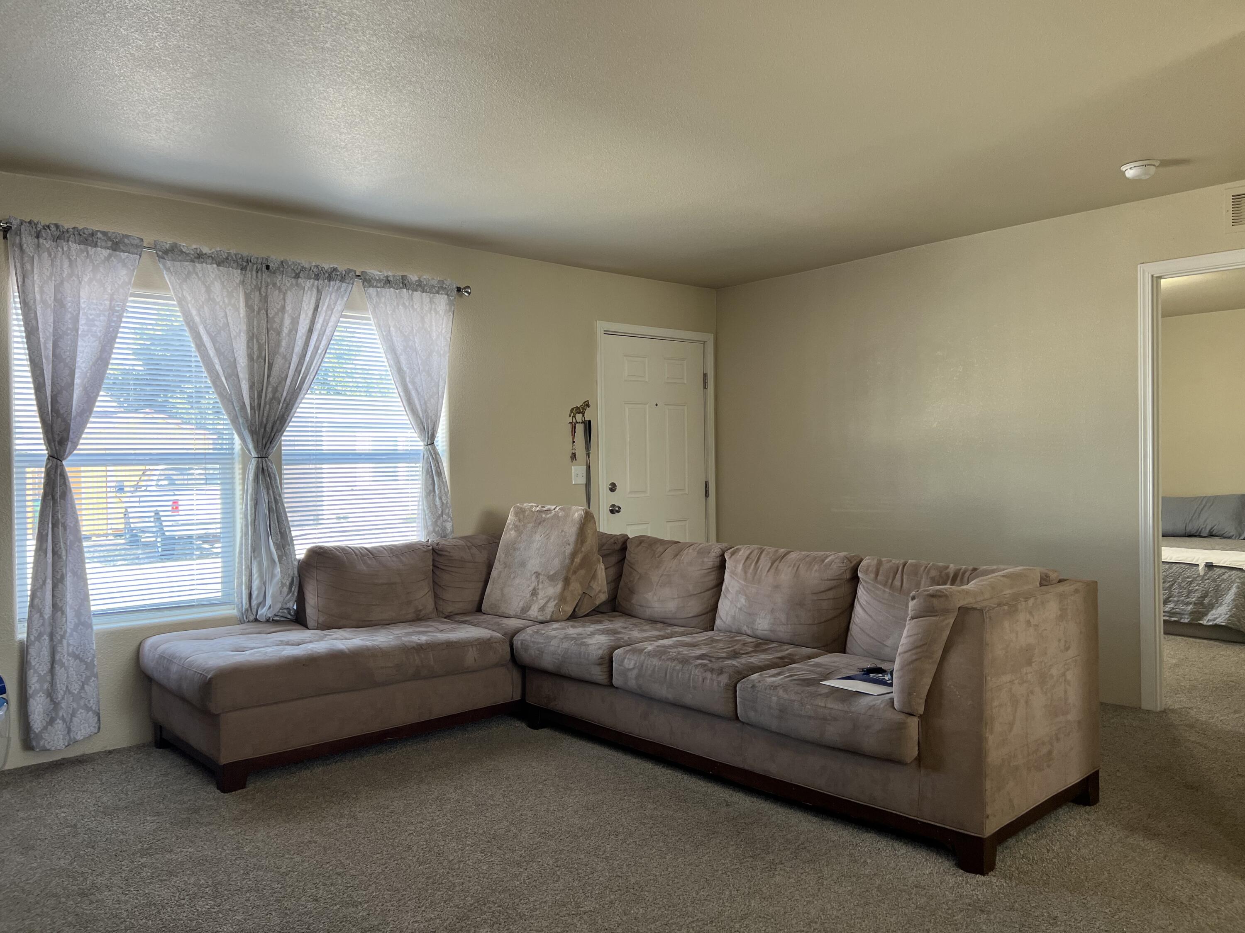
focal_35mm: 26
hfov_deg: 67.3
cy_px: 466
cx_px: 622
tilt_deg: +0.0
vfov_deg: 53.1
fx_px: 935
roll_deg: +1.1
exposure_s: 1/60
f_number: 1.5
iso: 64
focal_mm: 5.7
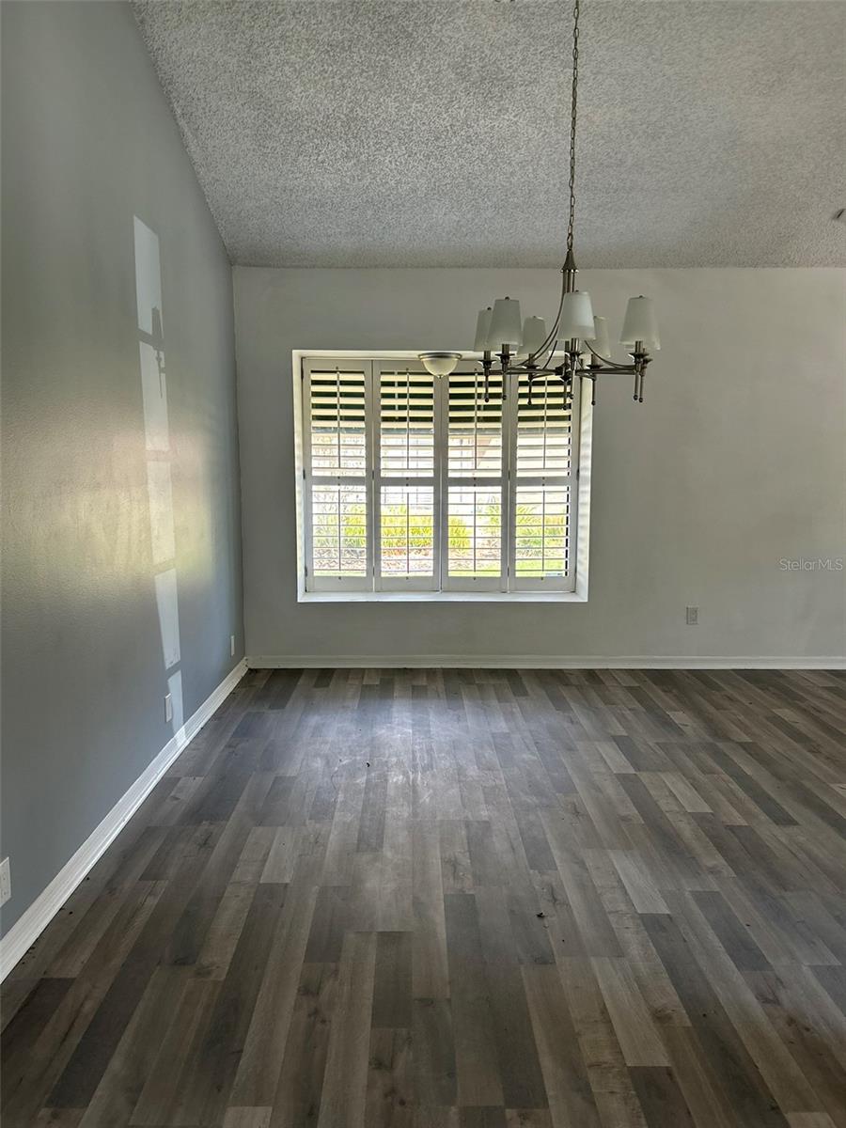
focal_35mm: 26
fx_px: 847
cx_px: 423
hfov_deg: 53.1
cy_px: 564
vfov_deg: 67.3
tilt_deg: -6.1
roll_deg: -0.3
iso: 80
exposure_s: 1/121
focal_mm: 5.7
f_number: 1.5
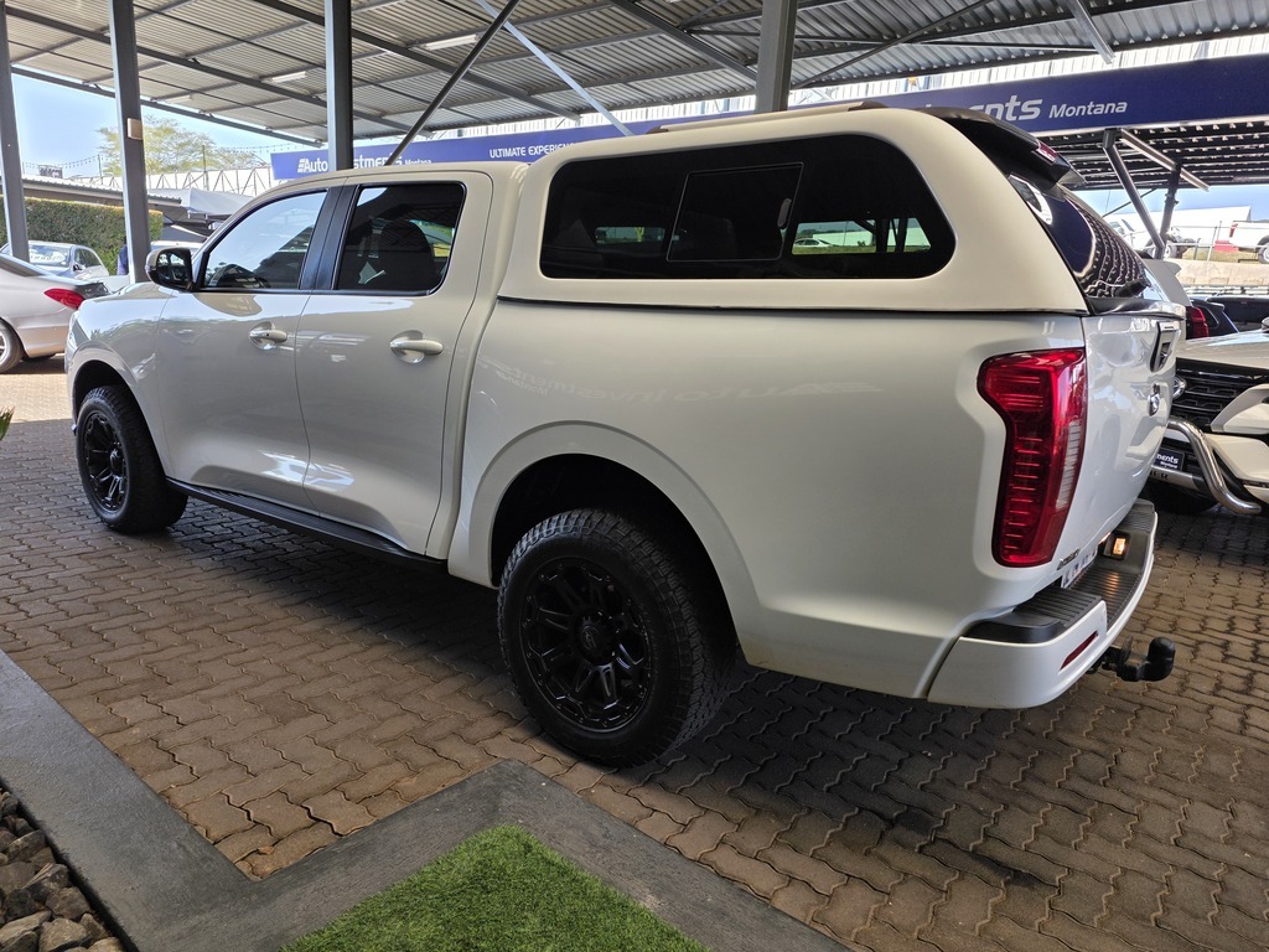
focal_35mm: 23
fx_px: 843
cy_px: 476
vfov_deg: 58.9
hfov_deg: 73.9
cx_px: 634
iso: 50
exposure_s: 1/359
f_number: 1.7
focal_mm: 6.25
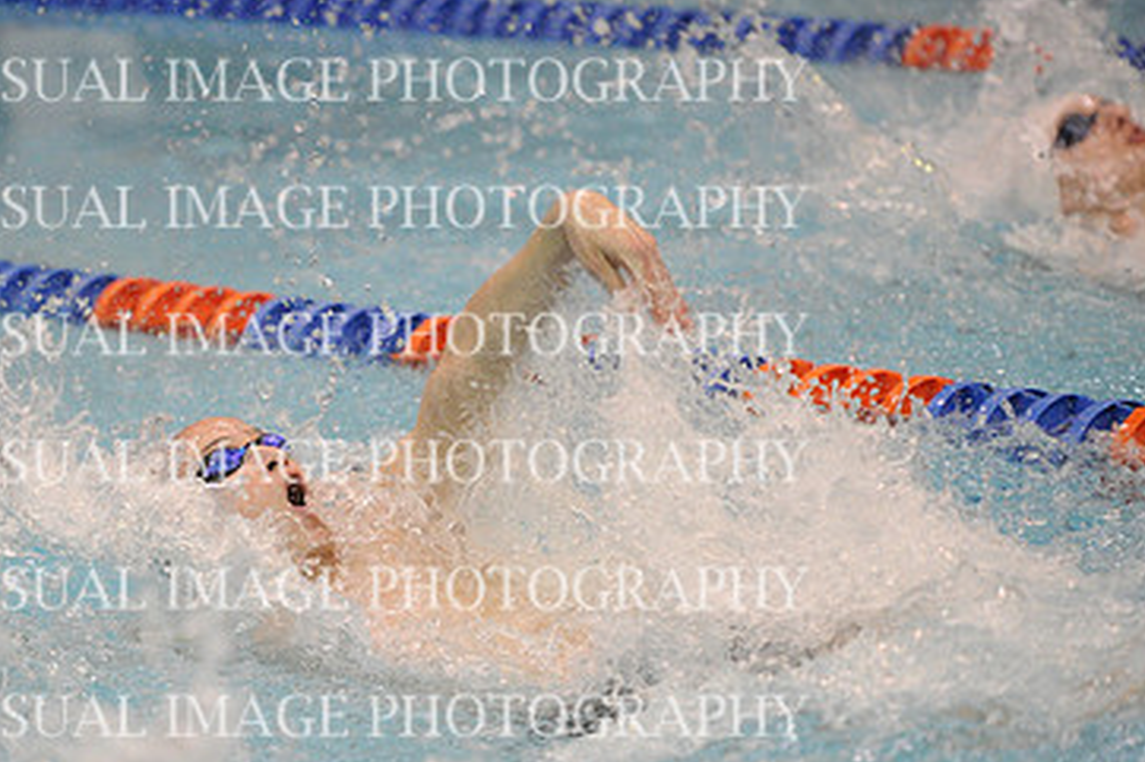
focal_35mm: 280
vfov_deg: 4.9
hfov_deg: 7.4
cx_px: 351
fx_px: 8901
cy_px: 525
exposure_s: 1/640
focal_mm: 175
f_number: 2.8
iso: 8000
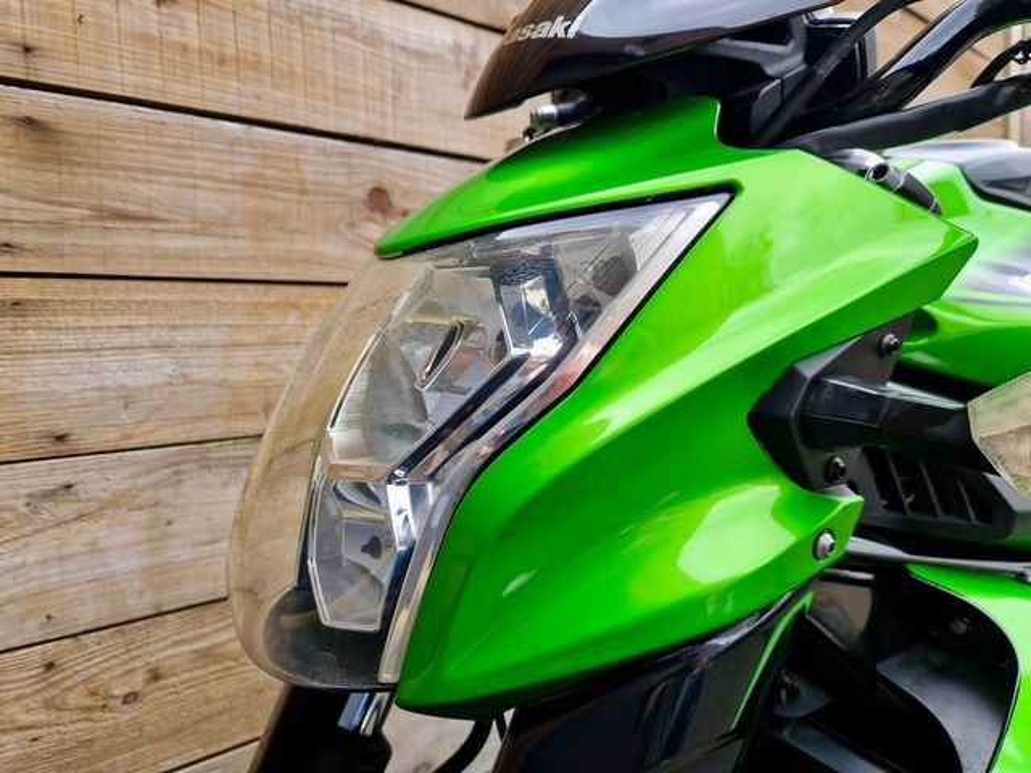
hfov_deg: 73.9
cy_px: 386
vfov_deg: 58.9
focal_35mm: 23
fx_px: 685
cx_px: 516
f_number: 1.8
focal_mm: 5.4
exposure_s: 1/321
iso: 50
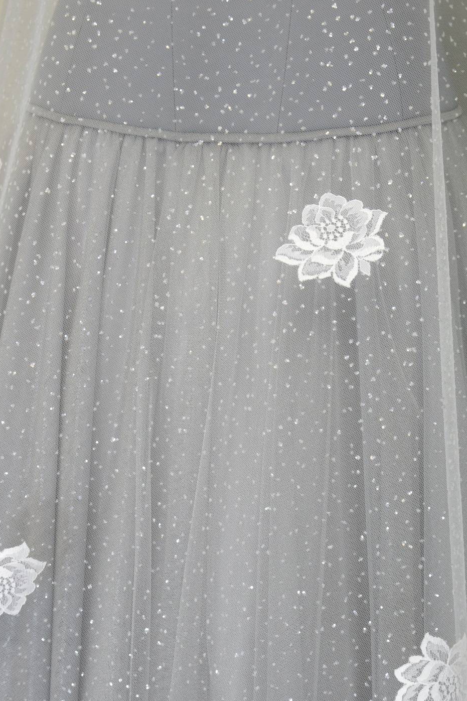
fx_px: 1316
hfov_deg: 20.1
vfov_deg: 29.8
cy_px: 377
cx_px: 192
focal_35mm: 68
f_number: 5
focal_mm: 35
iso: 400
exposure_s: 1/100
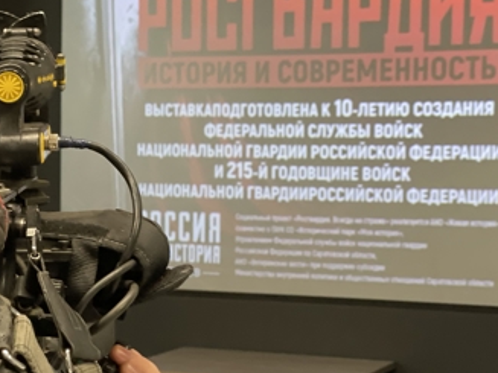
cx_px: 83
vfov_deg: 14.0
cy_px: 212
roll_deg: -0.9
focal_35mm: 106
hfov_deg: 18.3
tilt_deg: -2.4
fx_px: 1524
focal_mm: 6
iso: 400
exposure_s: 1/24
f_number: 2
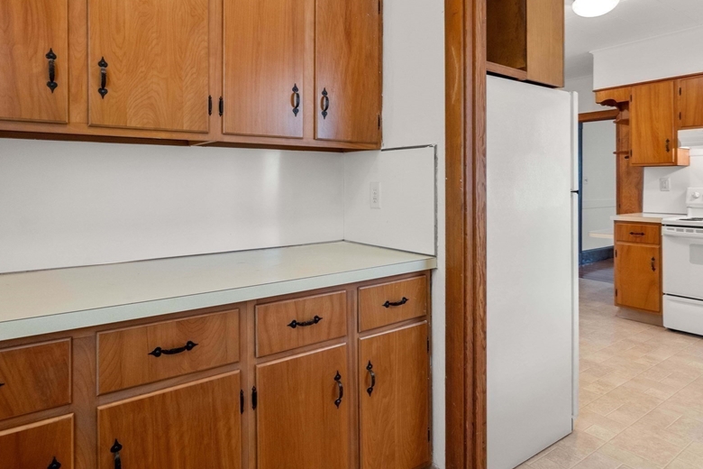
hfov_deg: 81.2
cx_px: 342
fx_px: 410
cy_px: 167
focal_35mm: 21
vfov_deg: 58.5
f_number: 7.1
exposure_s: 1/15
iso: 1600
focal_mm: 16
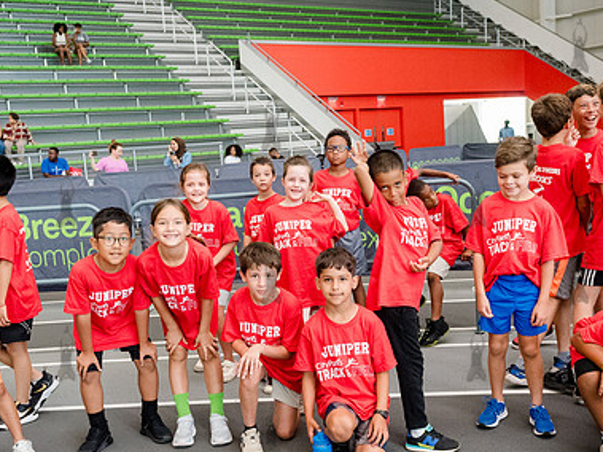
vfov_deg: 32.0
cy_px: 277
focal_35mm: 45
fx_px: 784
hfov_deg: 42.1
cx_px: 305
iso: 6400
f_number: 4
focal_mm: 27
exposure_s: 1/640
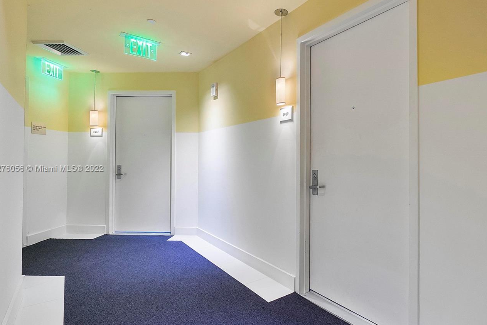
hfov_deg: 86.0
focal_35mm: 19
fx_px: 257
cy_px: 169
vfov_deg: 64.5
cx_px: 288
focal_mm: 10
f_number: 5.6
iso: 320
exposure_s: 1/25
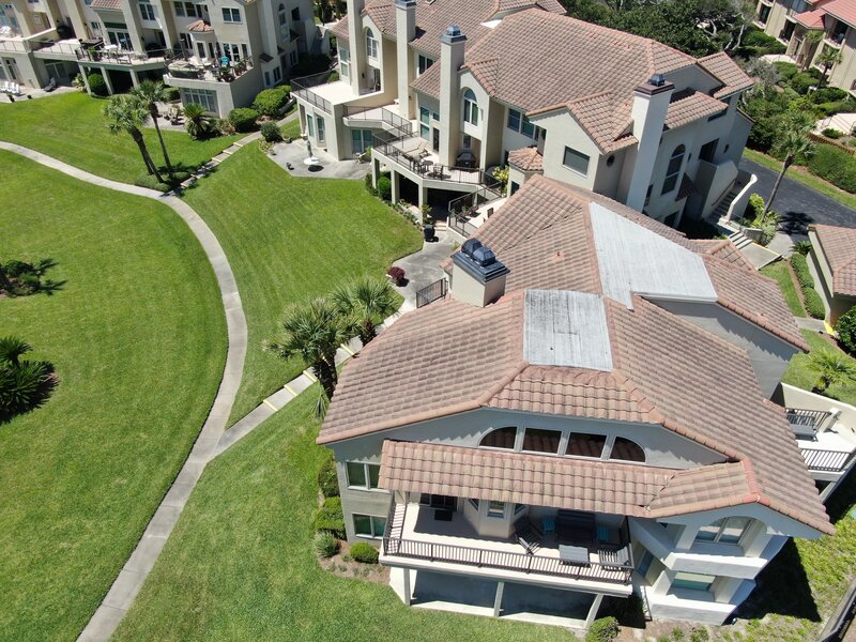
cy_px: 321
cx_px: 428
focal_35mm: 24
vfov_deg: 56.8
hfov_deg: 71.6
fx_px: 593
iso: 110
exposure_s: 1/1250
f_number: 2.8
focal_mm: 4.39
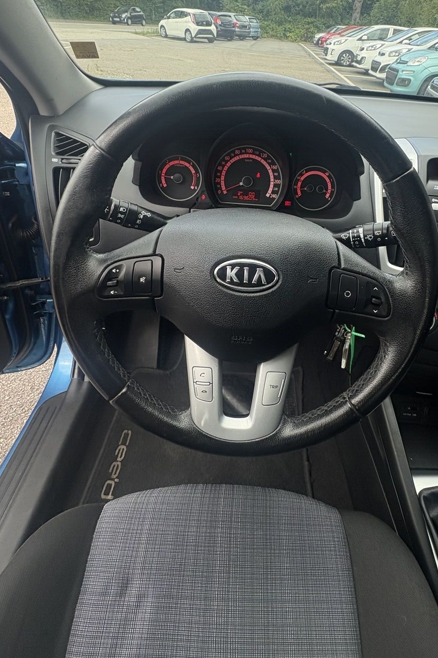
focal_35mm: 20
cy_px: 247
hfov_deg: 61.6
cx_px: 253
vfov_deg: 82.4
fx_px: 365
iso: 64
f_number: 2.2
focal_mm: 2.22
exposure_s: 1/128
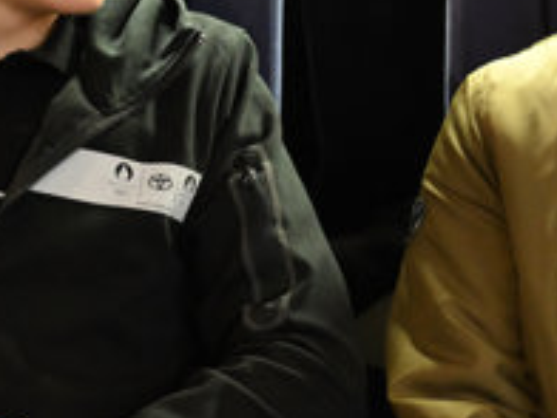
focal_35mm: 115
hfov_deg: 17.0
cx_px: 440
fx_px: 1850
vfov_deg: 12.9
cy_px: 222
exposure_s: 1/25
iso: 4000
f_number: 2.8
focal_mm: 34
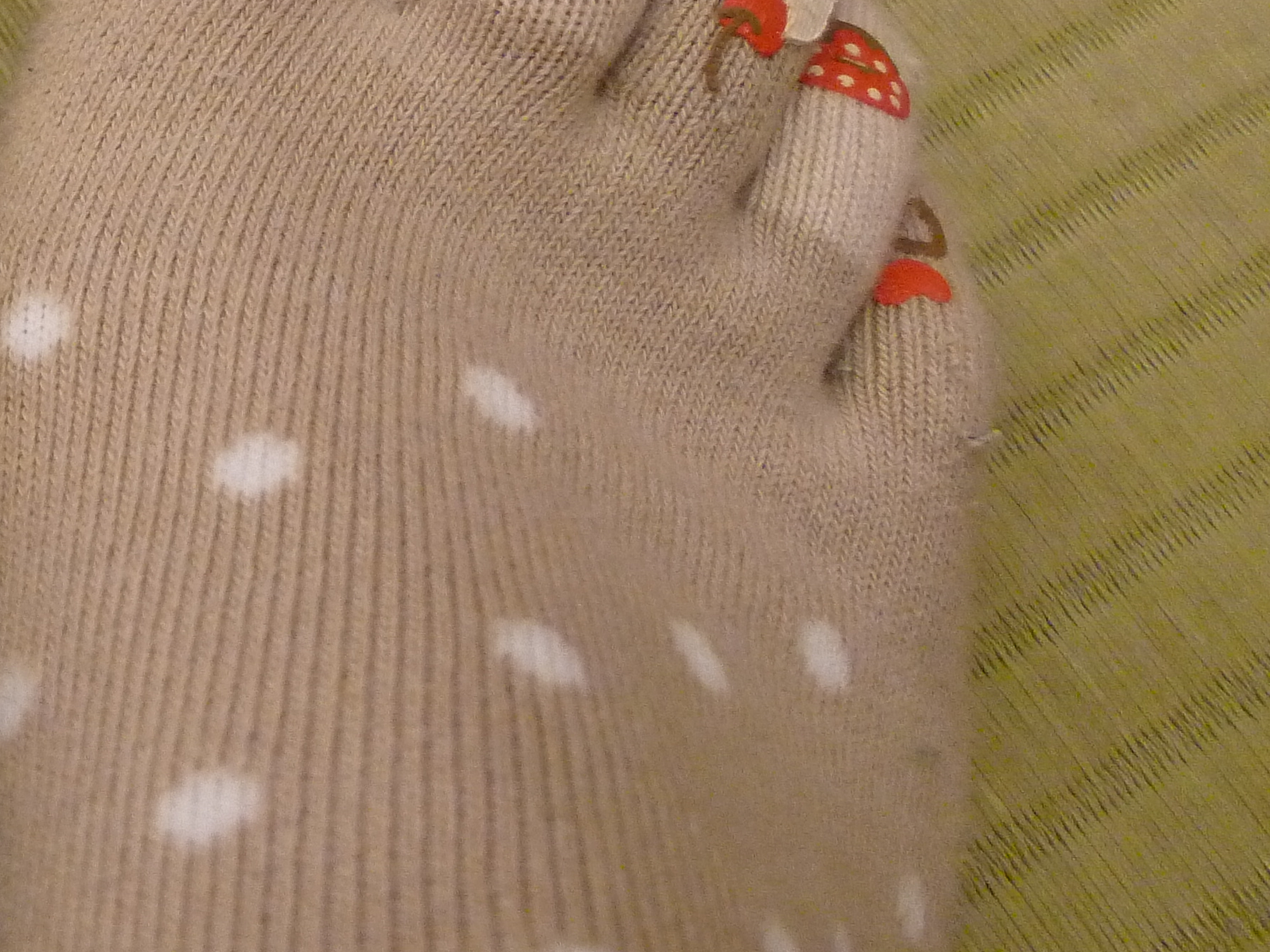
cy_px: -1
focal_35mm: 58
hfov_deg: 29.8
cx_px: -131
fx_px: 2128
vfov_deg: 24.1
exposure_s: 1/60
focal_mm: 4.3
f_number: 2.2
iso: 250
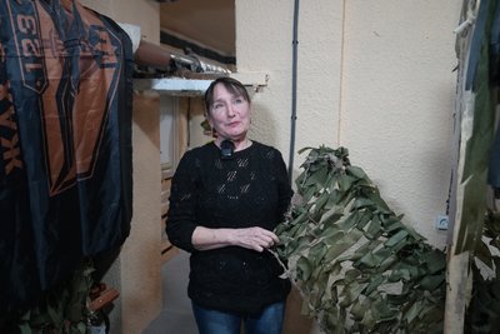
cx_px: 250
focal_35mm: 30
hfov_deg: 61.9
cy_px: 167
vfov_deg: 43.6
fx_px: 417
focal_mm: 30
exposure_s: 1/160
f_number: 4
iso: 3200
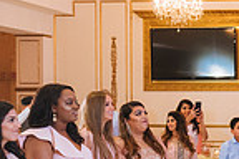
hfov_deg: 18.8
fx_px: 644
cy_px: 120
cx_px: 349
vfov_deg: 14.1
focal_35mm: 97
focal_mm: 24
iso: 1600
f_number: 4
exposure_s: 1/125
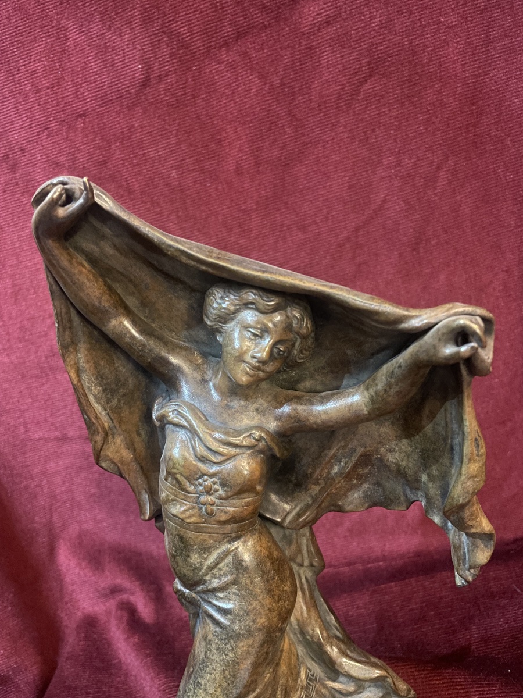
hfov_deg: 53.1
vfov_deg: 67.3
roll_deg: +16.3
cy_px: 349
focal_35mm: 26
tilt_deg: -18.3
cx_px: 262
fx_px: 524
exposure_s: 1/10
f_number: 1.6
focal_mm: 4.2
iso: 500
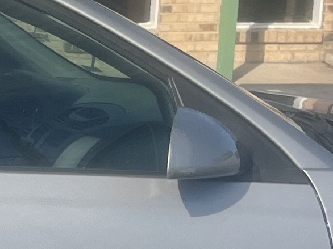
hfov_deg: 10.2
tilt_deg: -11.6
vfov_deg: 8.3
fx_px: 1721
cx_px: -323
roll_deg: +0.5
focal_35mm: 179
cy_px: 211
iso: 50
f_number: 1.6
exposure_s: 1/4310
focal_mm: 5.1
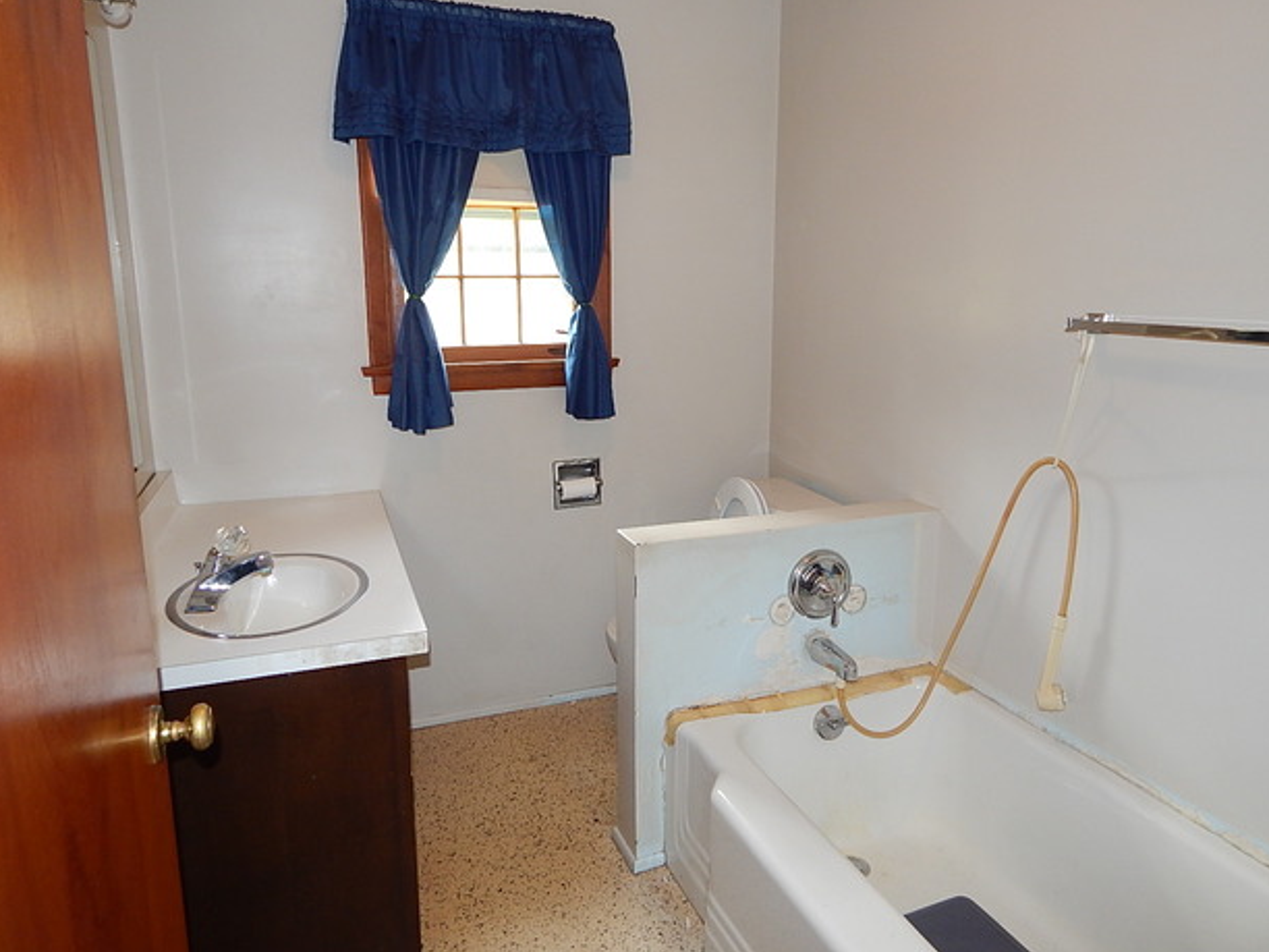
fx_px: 843
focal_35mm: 23
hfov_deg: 73.9
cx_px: 649
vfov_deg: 58.9
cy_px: 456
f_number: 3
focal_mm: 4
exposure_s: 1/30
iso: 200
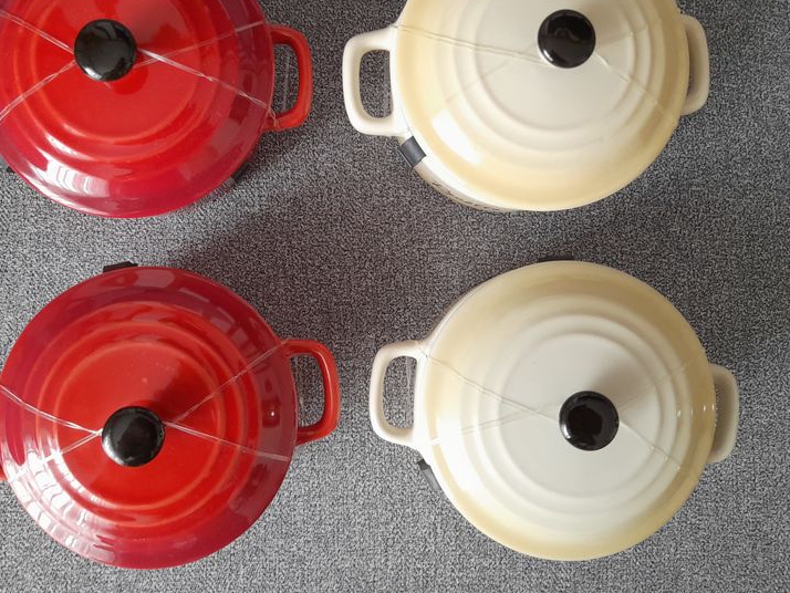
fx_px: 799
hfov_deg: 52.4
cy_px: 259
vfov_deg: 40.6
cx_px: 340
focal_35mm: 35
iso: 200
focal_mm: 4.6
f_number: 2
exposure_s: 1/50
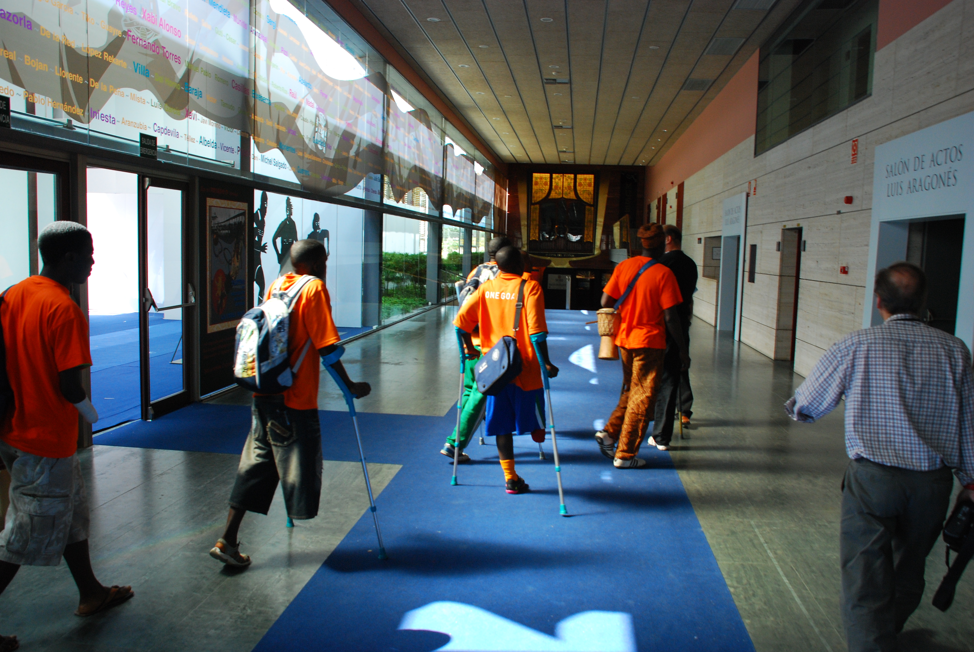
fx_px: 813
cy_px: 326
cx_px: 487
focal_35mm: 30
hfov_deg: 61.9
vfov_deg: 43.7
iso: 400
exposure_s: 1/100
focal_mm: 20
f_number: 5
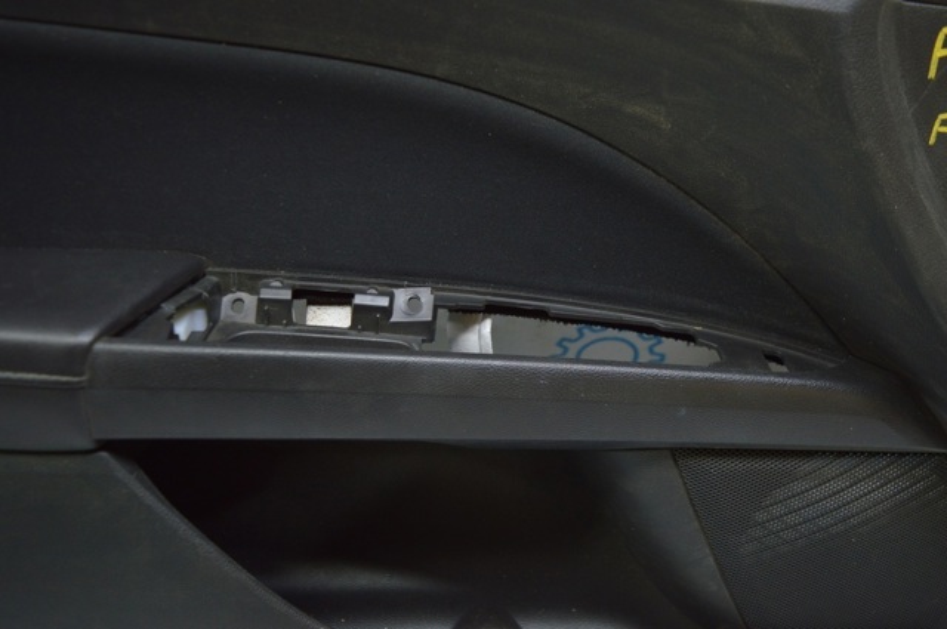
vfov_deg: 39.9
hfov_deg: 57.3
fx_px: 867
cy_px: 314
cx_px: 474
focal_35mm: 33
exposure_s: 1/60
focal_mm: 22
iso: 400
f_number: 3.8
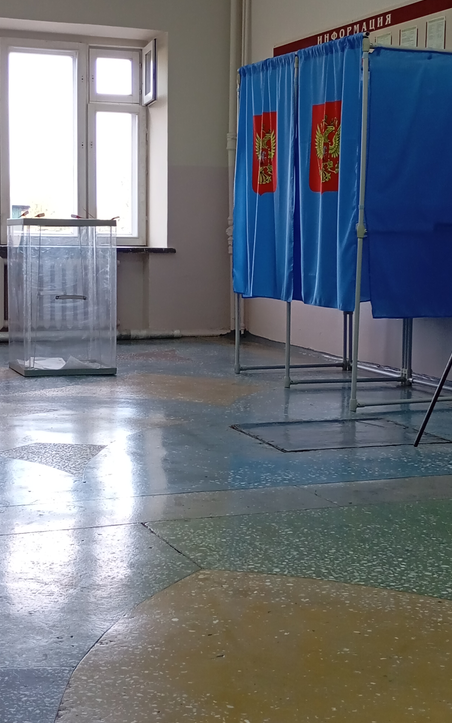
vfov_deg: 33.0
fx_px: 1222
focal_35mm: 62
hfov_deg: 20.9
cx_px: 251
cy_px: 360
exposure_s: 1/50
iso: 438
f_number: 1.8
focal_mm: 4.27
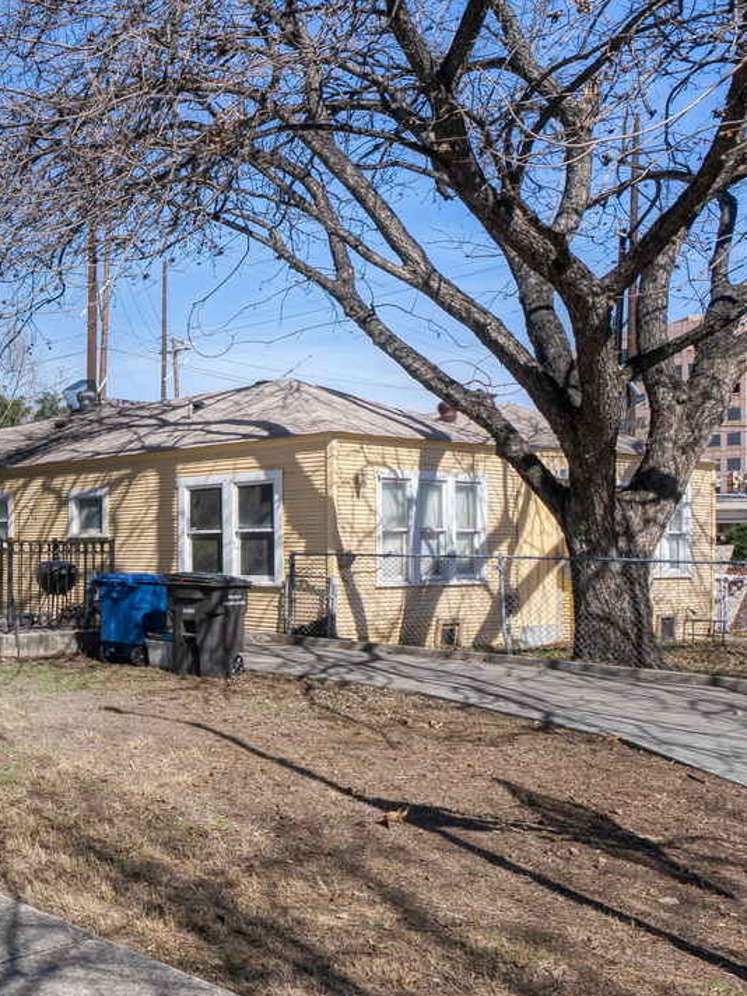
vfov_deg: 52.5
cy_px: 562
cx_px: -218
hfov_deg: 31.6
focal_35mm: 35
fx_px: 1007
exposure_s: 1/500
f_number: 11
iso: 100
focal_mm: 16
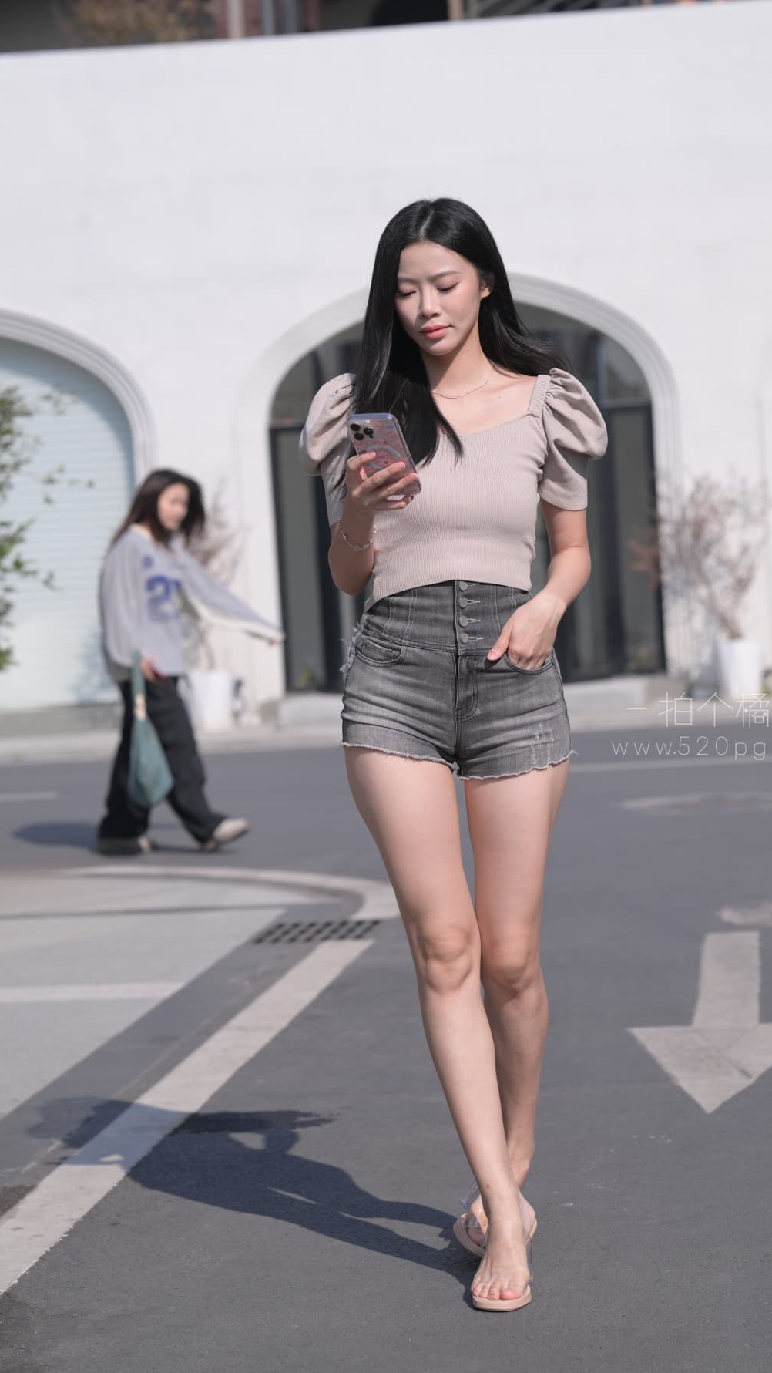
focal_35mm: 90
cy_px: 687
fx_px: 3275
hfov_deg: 13.4
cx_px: 442
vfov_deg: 23.7
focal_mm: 85
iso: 64
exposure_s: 1/800
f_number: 4
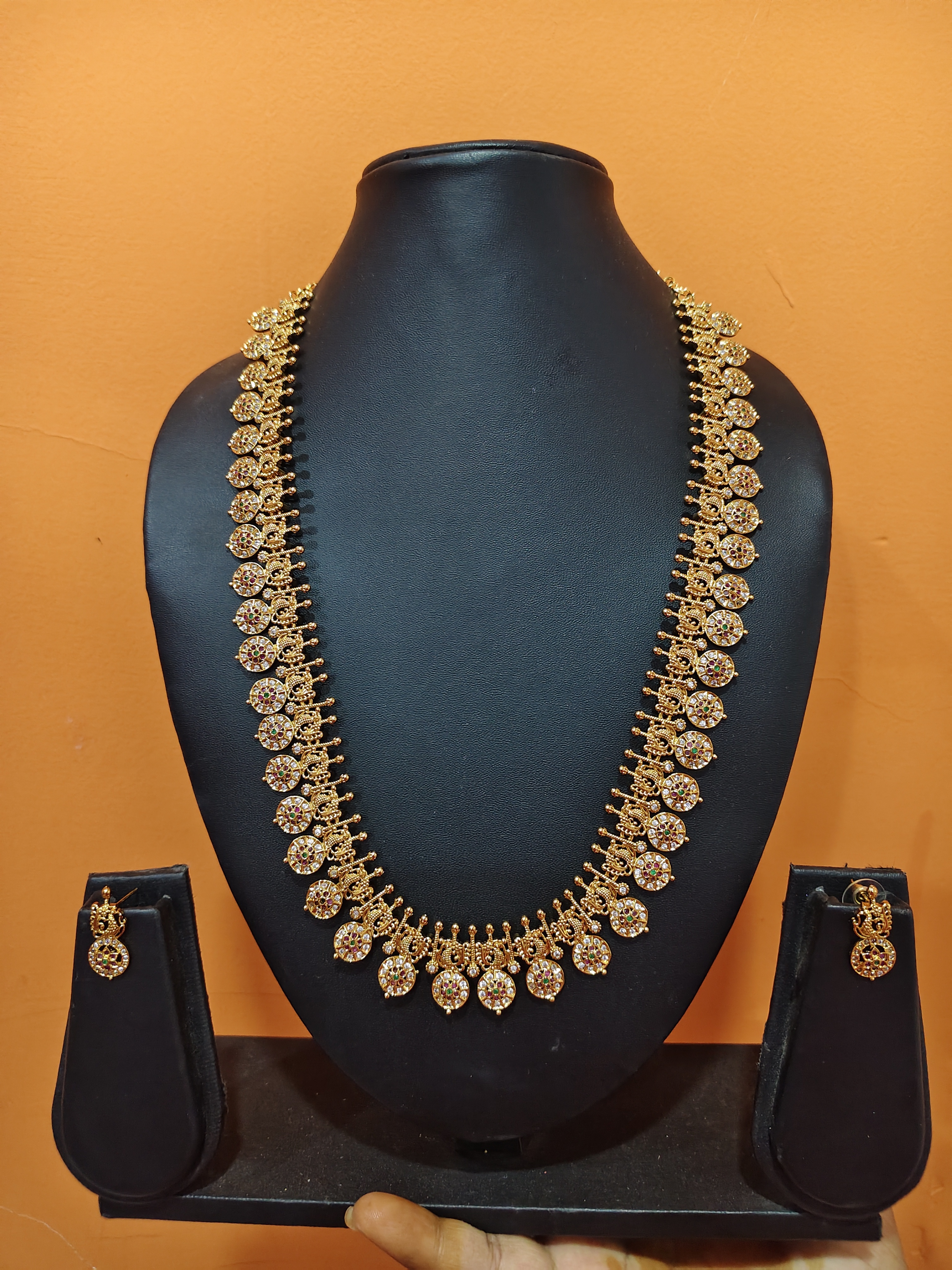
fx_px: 843
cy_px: 635
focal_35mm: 23
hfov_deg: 58.9
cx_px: 476
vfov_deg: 73.9
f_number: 1.88
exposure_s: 1/100
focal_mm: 5.56
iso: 719
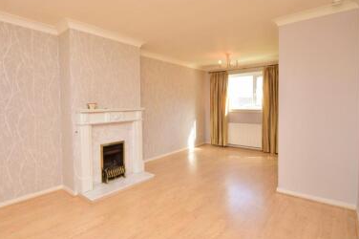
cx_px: 147
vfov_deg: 64.4
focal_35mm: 19
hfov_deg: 86.1
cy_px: 112
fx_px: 189
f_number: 9
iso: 800
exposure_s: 1/80
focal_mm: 10
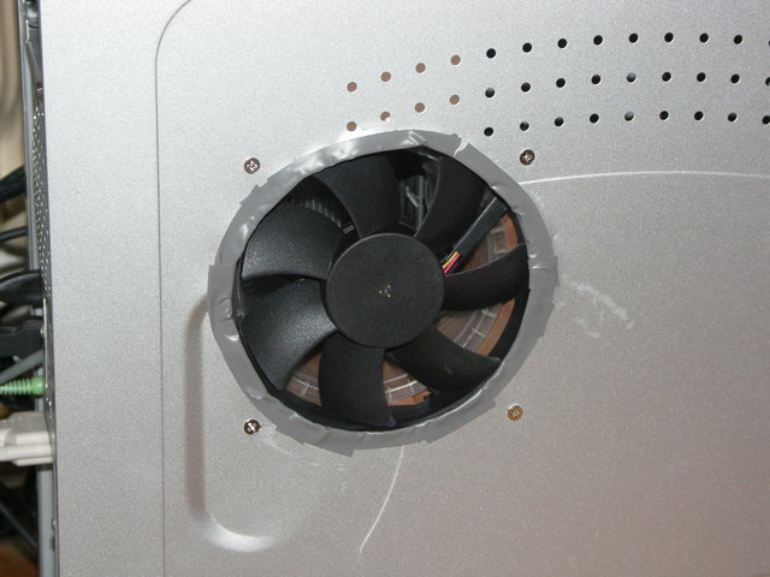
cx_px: 385
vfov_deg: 14.5
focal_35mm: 102
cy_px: 288
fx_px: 2269
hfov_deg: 19.3
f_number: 3.5
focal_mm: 26.3
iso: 200
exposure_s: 1/100
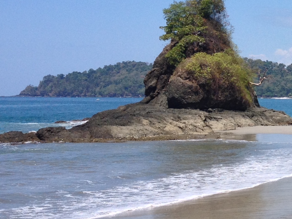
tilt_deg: -2.3
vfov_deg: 14.0
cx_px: 441
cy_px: 92
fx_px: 894
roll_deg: +0.0
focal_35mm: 106
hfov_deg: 16.8
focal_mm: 4.28
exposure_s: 1/1972
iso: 50
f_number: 2.4
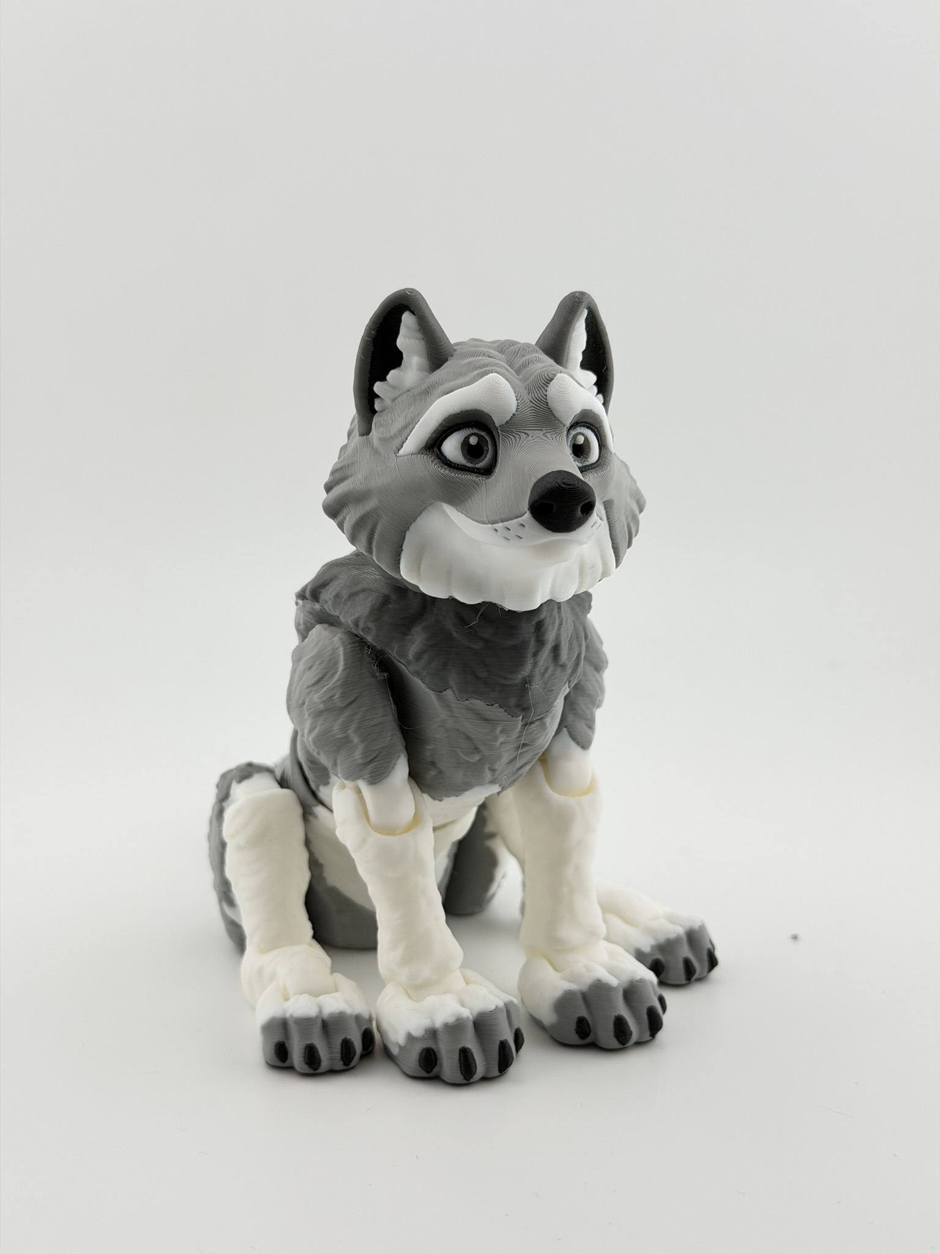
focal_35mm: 48
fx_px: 1738
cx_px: 470
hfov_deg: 30.3
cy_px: 627
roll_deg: +0.7
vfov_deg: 39.7
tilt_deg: -9.7
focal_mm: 6.76
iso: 64
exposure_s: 1/1608
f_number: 1.78
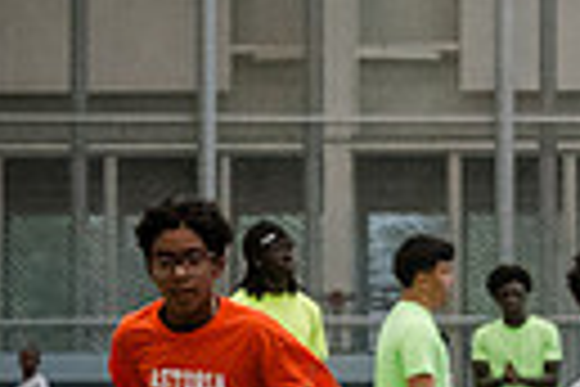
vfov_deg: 2.3
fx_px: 9601
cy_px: 462
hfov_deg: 3.4
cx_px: 956
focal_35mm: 596
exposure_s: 1/640
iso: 6400
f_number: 7.1
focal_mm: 105
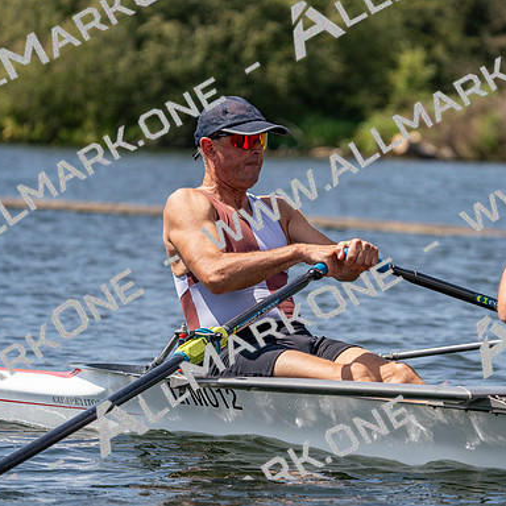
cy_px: 254
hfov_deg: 6.8
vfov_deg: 6.8
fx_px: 4250
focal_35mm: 257
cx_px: 364
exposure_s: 1/2000
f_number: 5.6
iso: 250
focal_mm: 200
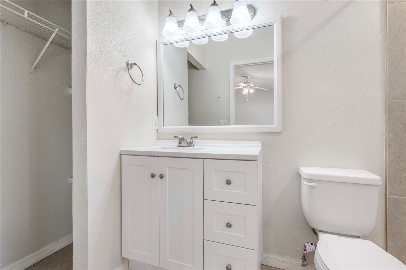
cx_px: 203
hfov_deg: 96.7
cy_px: 135
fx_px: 180
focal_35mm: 16
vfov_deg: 73.7
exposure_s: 1/5
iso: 250
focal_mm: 16
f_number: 8
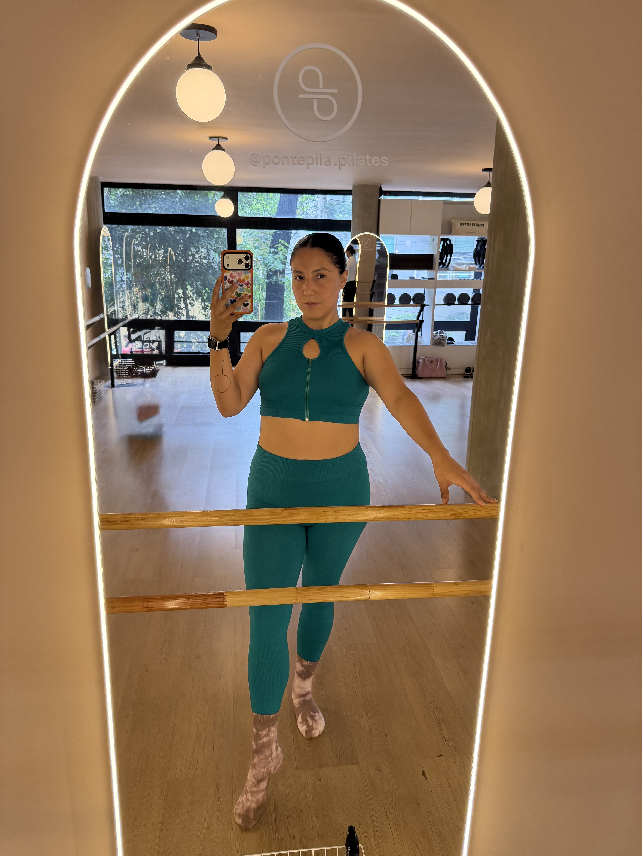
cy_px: 428
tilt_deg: -14.6
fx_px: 593
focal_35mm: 24
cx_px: 321
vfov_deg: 71.6
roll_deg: -0.9
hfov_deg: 56.8
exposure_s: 1/90
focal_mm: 6.76
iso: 200
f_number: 1.78
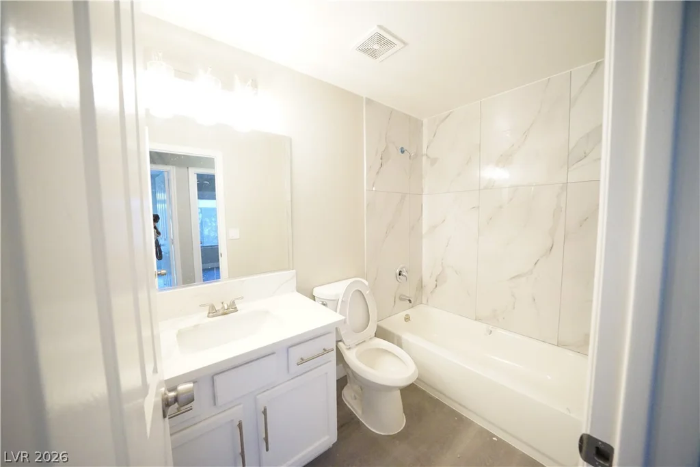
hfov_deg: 112.6
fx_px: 233
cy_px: 234
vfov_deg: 90.0
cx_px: 350
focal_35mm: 12
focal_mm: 12
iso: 16000
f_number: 8
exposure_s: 1/125
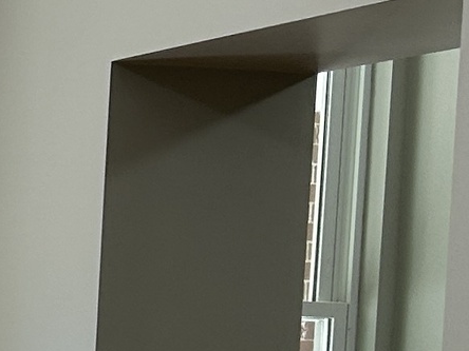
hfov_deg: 9.9
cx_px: -579
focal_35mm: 180
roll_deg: -1.6
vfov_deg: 8.0
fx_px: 2439
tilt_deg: -5.0
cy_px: 649
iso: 50
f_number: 1.5
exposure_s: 1/120
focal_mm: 5.7
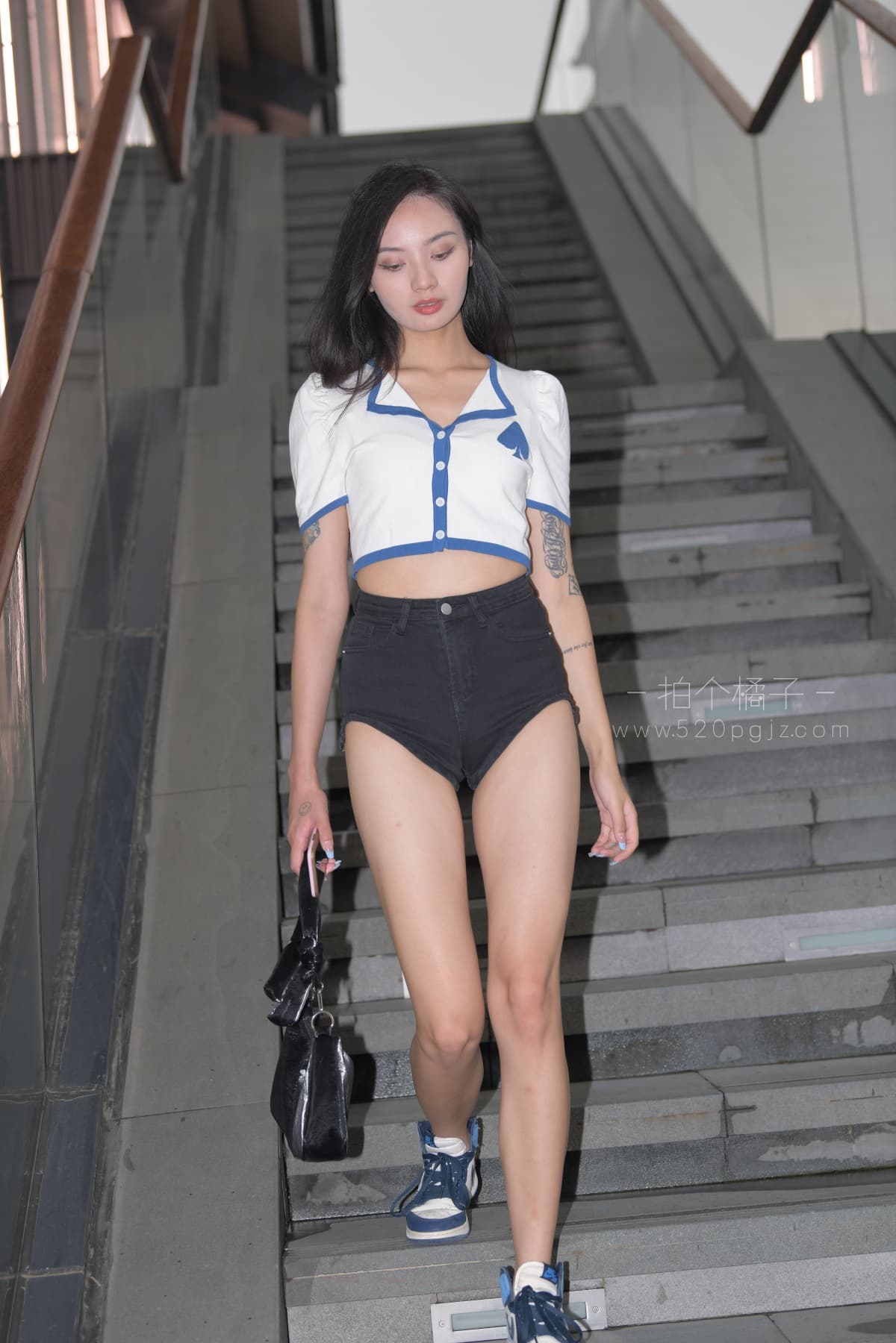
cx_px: 448
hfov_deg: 19.5
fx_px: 2613
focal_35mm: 70
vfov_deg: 28.8
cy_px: 672
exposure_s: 1/250
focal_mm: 70
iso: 250
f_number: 4
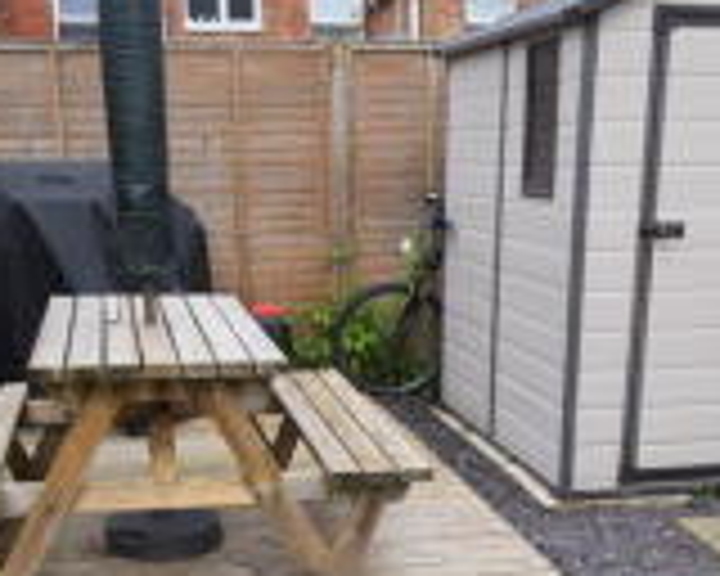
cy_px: 583
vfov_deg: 26.4
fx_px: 1159
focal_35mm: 54
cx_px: 324
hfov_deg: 34.5
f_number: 9
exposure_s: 1/320
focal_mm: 13
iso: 200
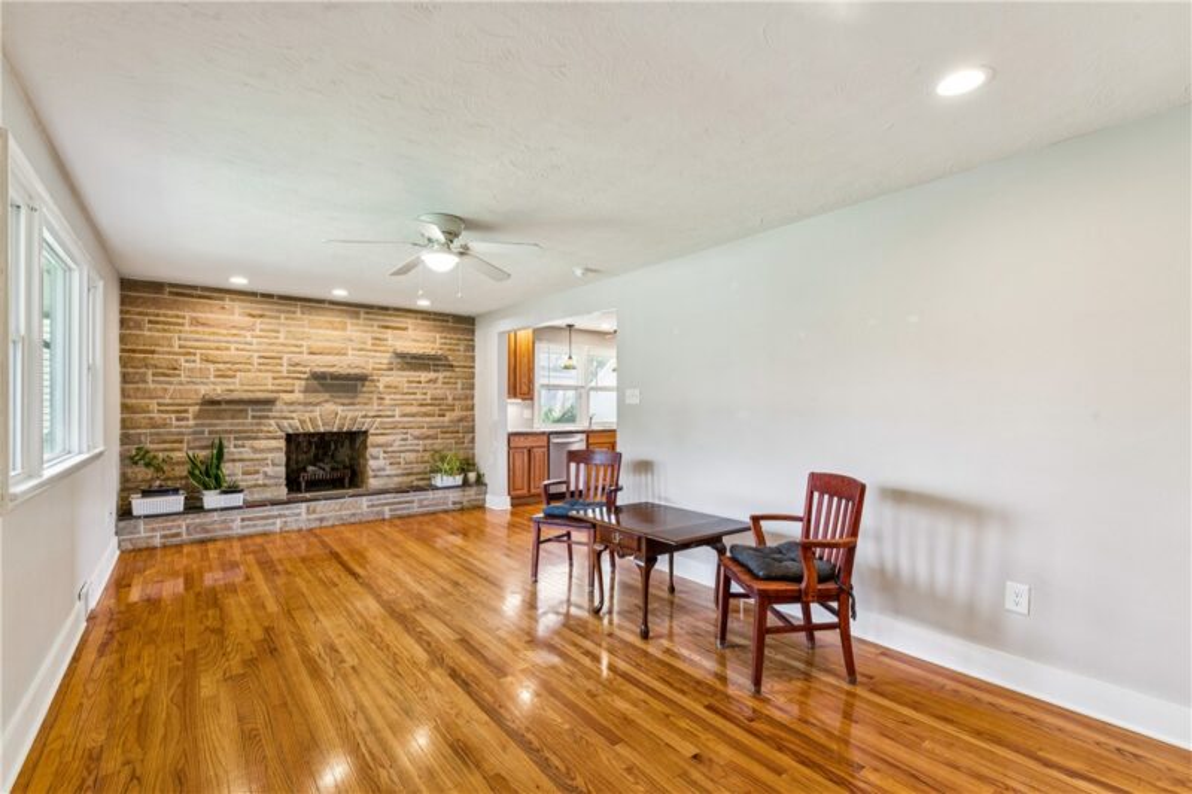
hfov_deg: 96.0
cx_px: 596
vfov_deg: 73.0
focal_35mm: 16
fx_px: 536
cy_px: 397
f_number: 13
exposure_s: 1/5
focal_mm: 16.2
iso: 400
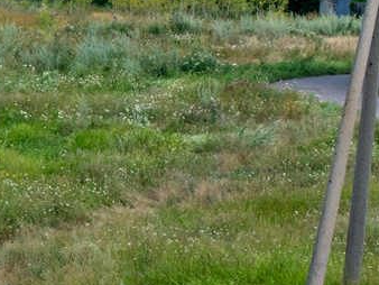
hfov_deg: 7.9
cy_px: -65
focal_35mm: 243
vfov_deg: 6.1
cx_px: -249
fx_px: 2662
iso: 160
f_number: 5
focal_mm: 38
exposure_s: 1/640
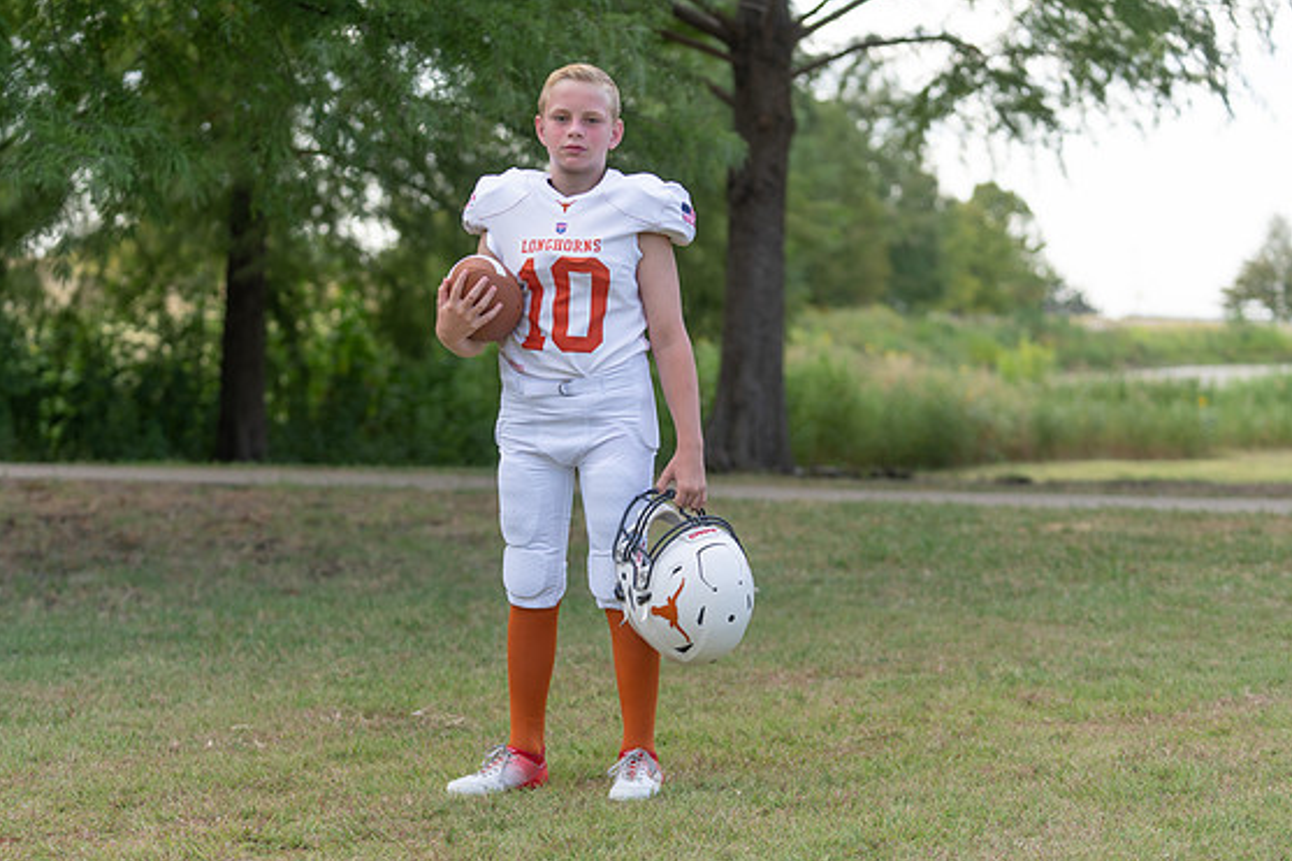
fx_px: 3121
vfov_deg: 15.7
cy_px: 474
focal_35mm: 87
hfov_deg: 23.4
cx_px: 579
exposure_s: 1/400
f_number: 2.8
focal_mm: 75
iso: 100
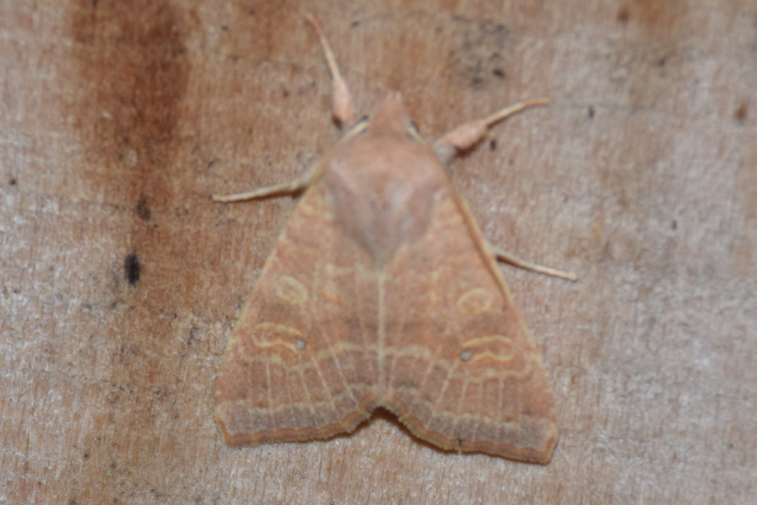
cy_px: 252
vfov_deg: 6.5
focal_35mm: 210
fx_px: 4415
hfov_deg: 9.8
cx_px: 378
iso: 320
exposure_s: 1/60
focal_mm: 140
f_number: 6.3
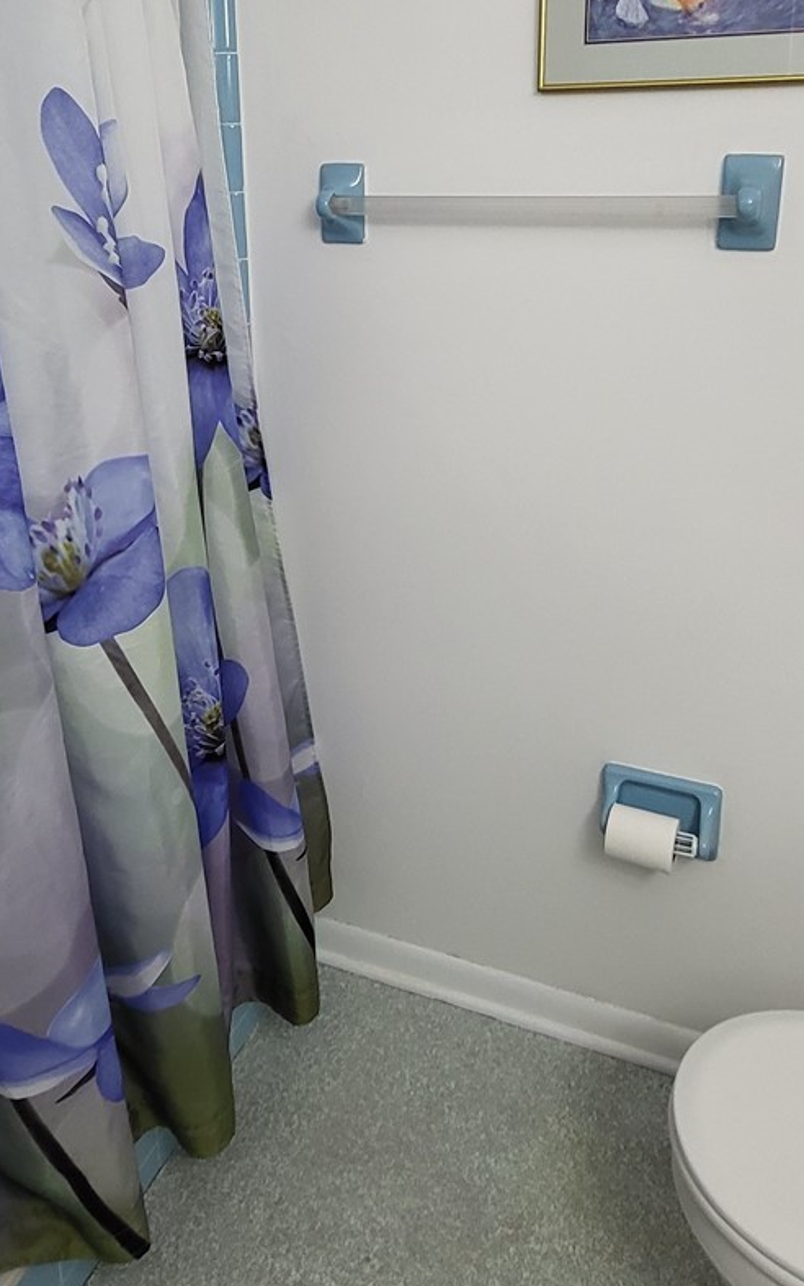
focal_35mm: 28
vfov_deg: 64.1
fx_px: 981
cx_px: 363
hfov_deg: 44.5
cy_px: 394
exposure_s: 1/60
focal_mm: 1.74
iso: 160
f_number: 2.2
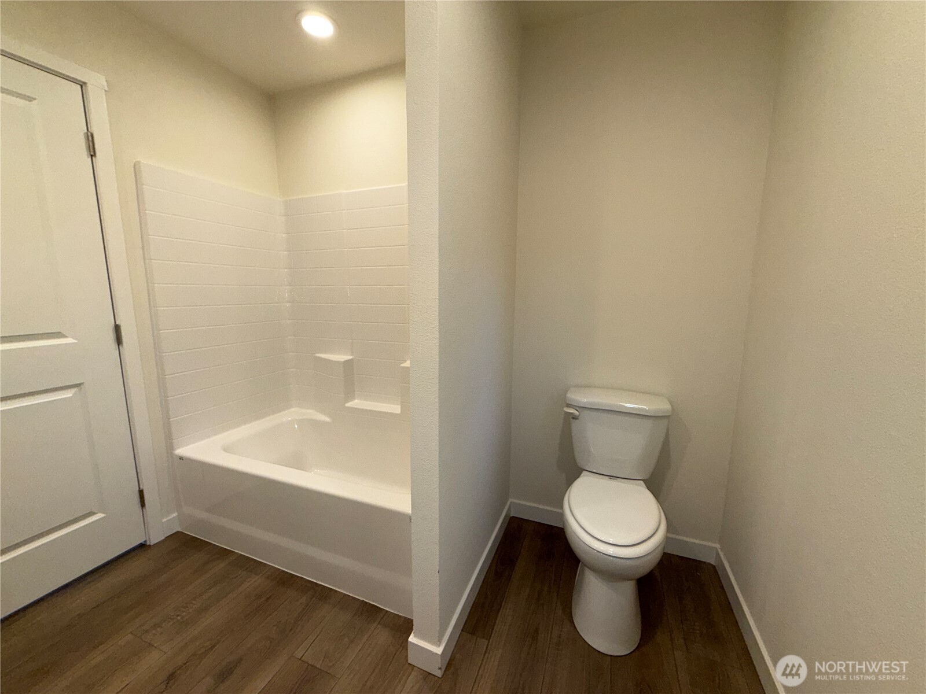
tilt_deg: -8.1
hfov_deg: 102.1
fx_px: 375
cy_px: 347
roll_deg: -0.2
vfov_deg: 85.7
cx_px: 463
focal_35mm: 14
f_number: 2.2
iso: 64
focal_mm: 2.22
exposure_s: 1/122
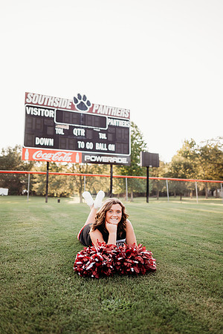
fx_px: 223
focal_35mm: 24
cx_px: 112
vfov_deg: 73.7
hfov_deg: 53.1
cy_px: 167
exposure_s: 1/500
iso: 125
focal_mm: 24
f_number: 2
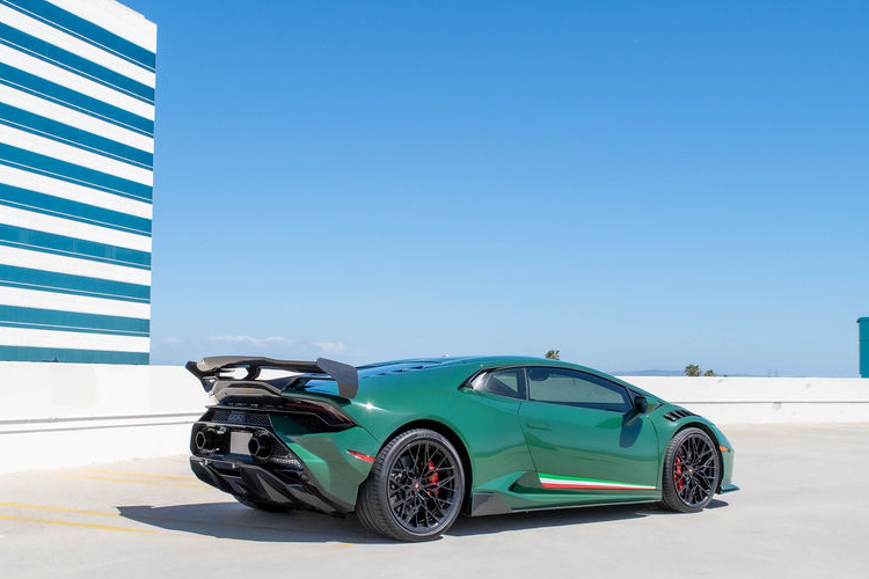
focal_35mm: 43
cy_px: 348
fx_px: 1038
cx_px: 366
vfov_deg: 31.1
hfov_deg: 45.3
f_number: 8
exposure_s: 1/2000
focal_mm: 21
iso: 360
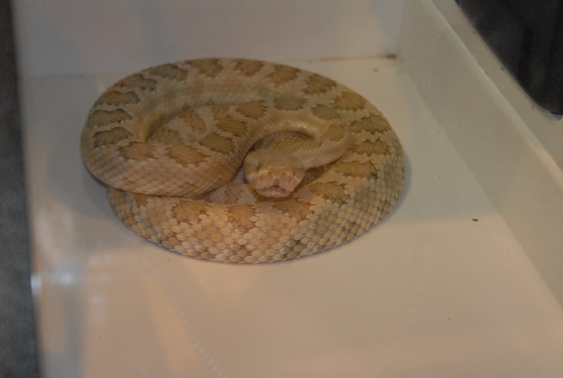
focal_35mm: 99
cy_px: 189
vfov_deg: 13.9
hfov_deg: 20.6
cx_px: 282
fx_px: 1551
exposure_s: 1/80
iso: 1600
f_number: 5.6
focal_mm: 66
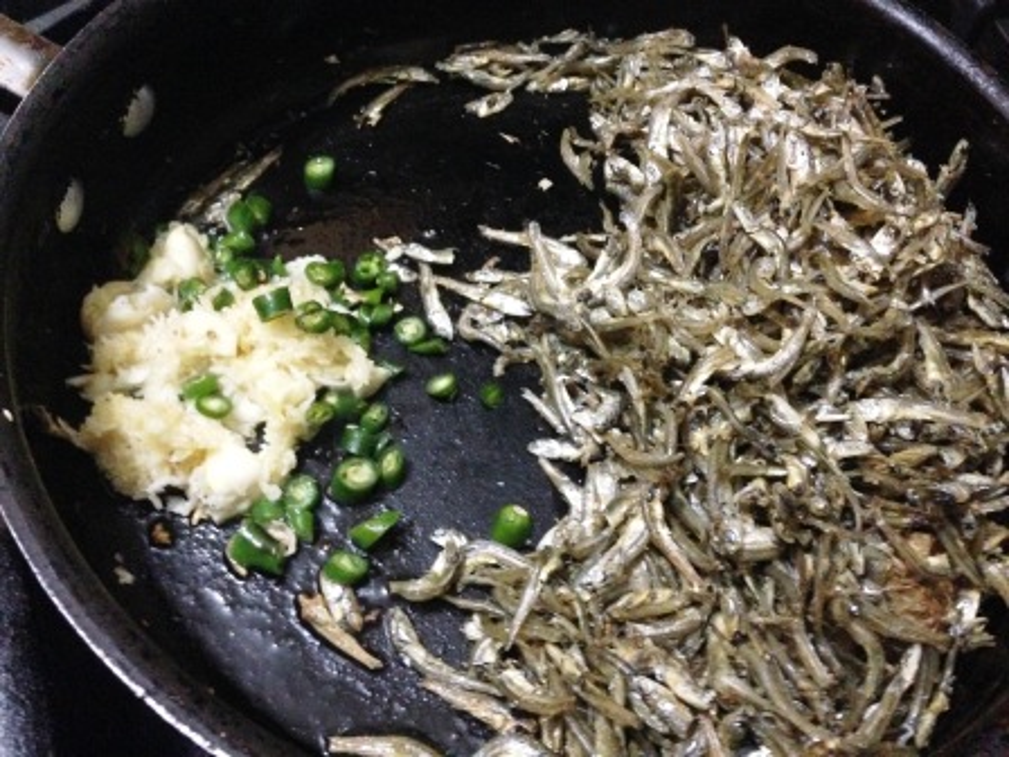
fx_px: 962
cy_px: 378
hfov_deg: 55.4
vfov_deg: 42.9
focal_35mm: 33
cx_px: 504
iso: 640
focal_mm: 4.12
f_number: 2.4
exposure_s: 1/15
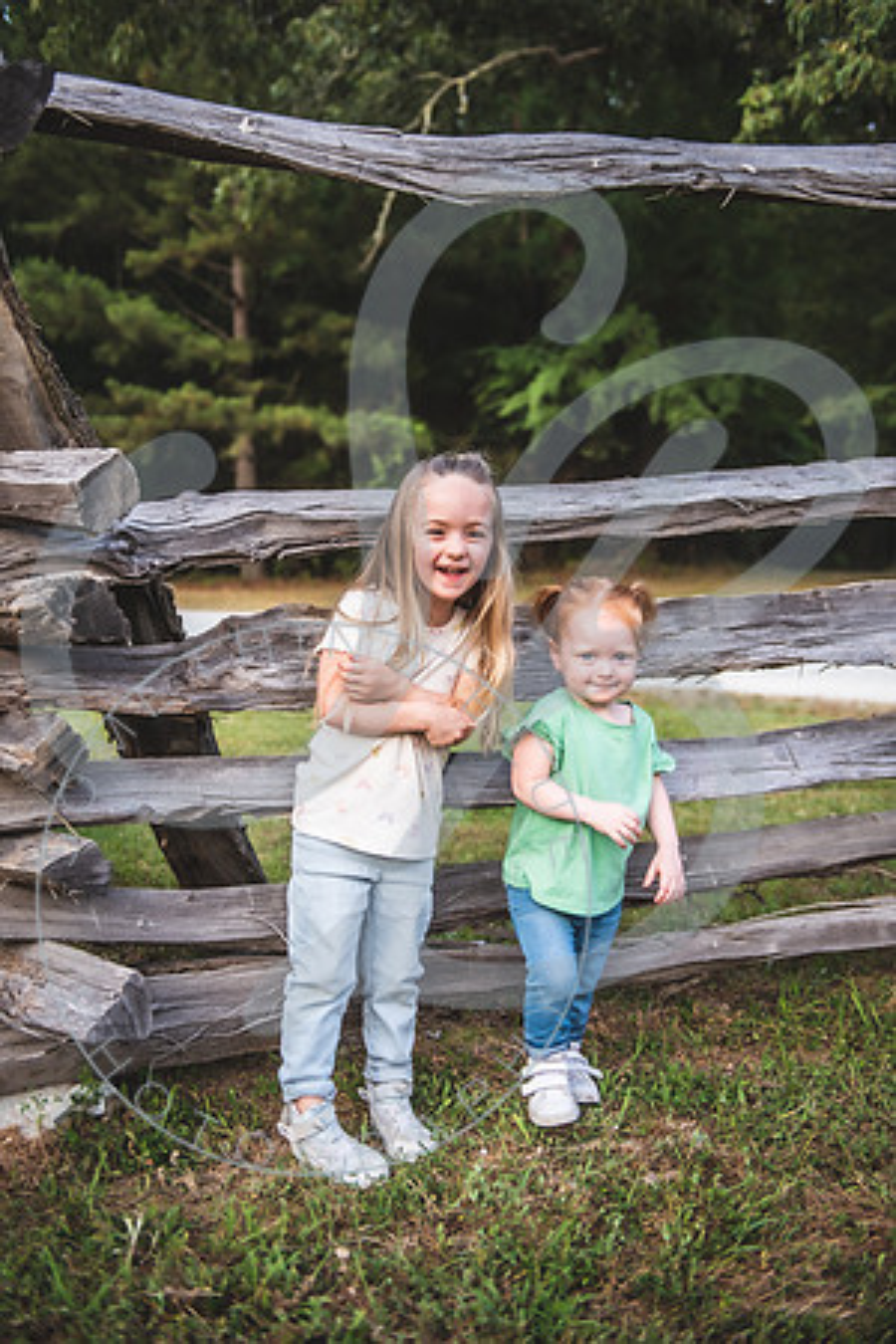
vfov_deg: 53.1
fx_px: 1344
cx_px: 448
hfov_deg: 36.9
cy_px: 672
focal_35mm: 36
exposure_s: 1/200
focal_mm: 36
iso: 100
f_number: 2.8
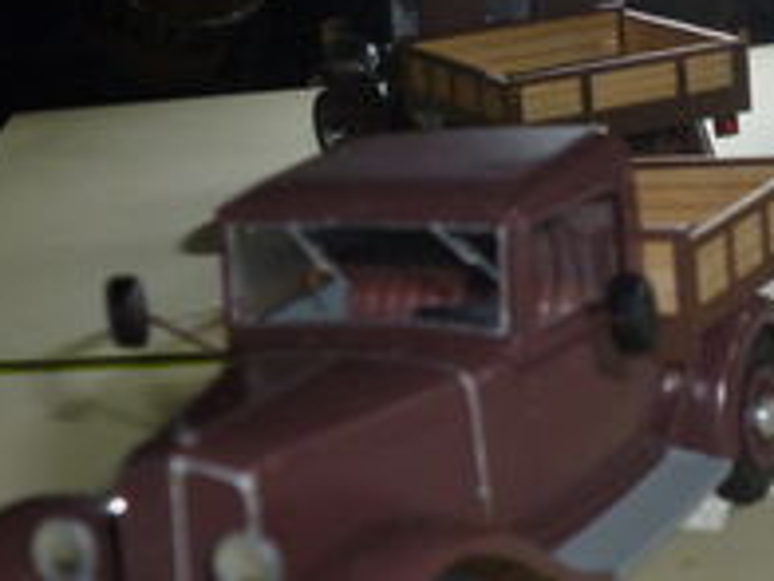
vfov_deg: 15.1
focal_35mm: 98
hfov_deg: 19.9
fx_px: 2191
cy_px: 383
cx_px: 580
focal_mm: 8.6
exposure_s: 1/60
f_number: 4
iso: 200
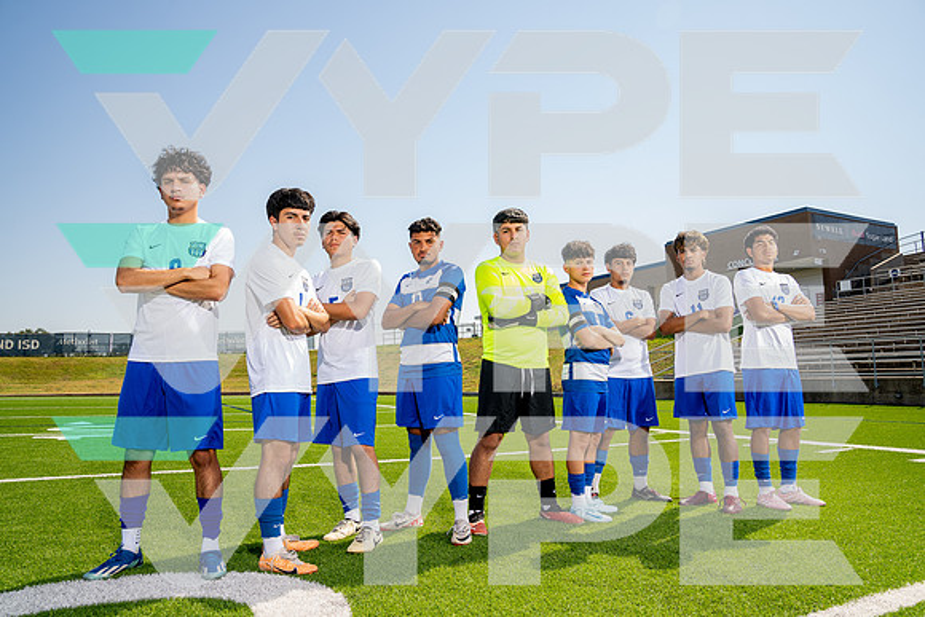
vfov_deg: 53.2
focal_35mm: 24
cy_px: 308
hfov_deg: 73.7
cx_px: 462
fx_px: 617
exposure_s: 1/125
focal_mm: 24
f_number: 7.1
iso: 50
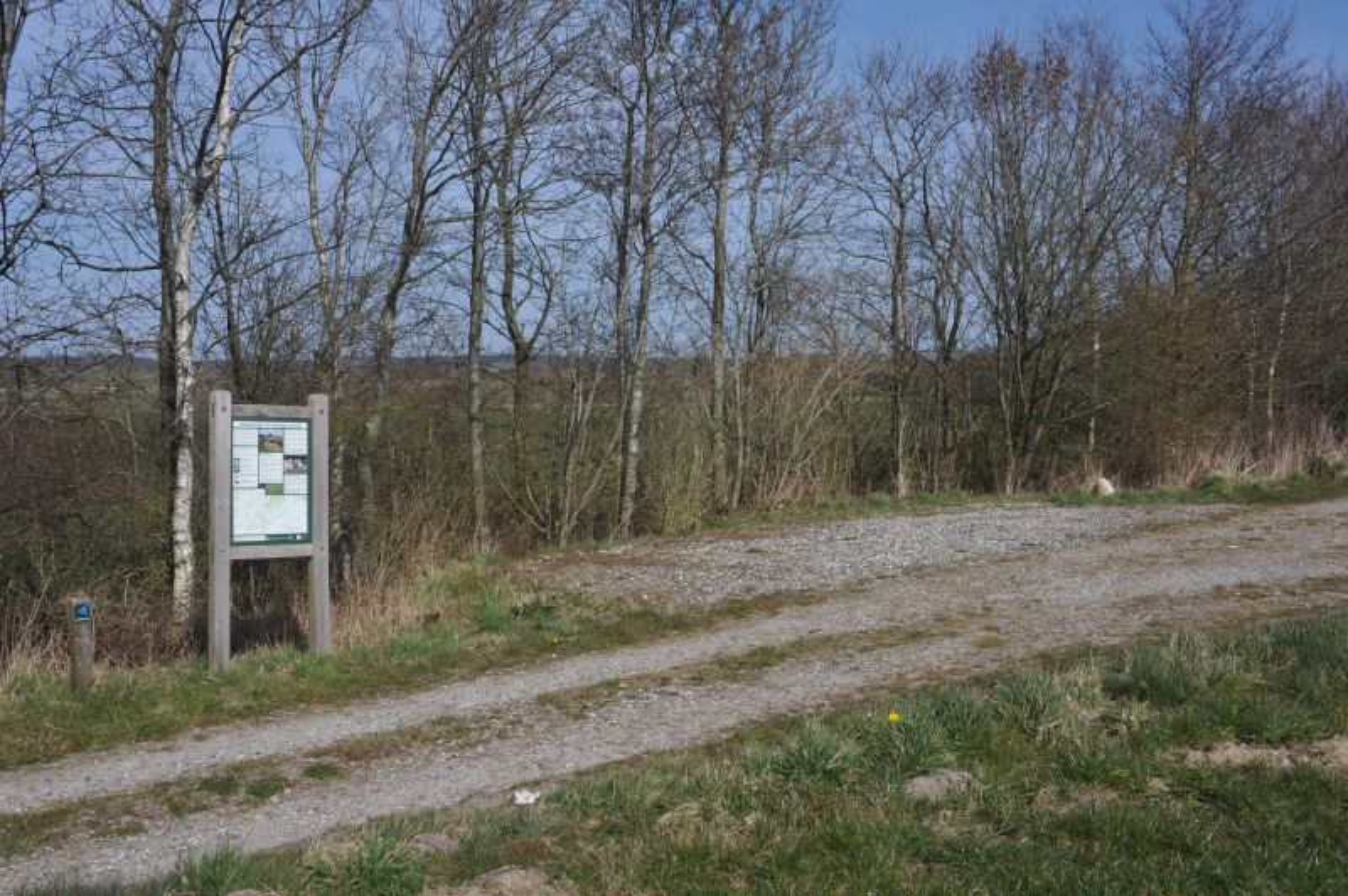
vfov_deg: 37.8
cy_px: 448
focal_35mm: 35
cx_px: 674
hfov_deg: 54.5
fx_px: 1309
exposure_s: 1/200
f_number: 14
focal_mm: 35
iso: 200
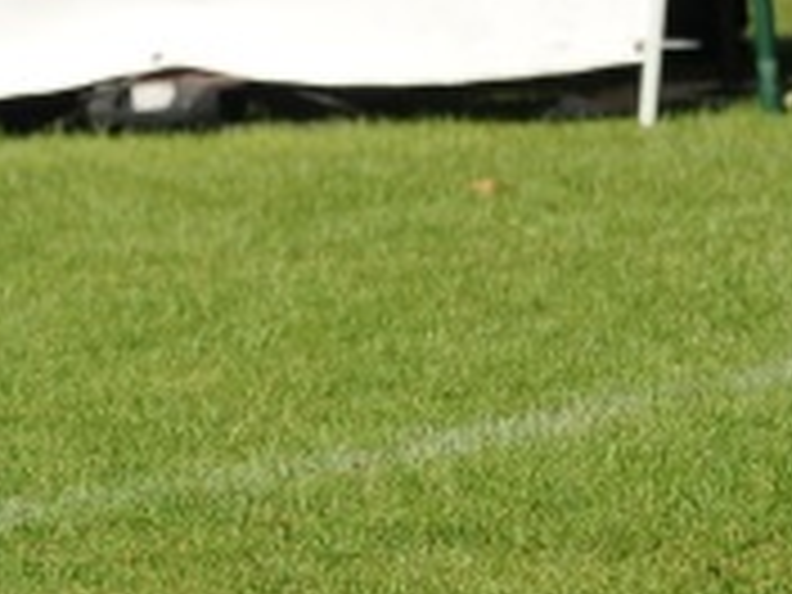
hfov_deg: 2.7
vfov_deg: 2.1
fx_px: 16519
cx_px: -945
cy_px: 7
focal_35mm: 722
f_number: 5
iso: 200
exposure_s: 1/1250
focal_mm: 110
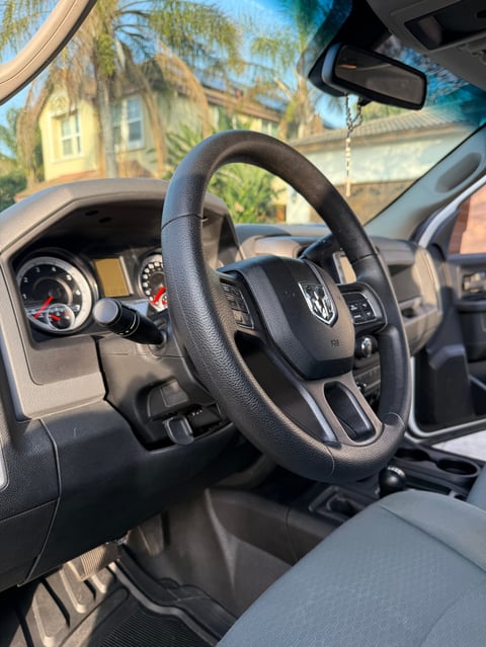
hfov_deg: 56.9
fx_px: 449
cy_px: 324
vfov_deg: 71.6
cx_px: 243
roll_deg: +1.5
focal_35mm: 24
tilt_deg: -10.3
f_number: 1.78
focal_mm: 6.76
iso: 100
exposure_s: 1/410
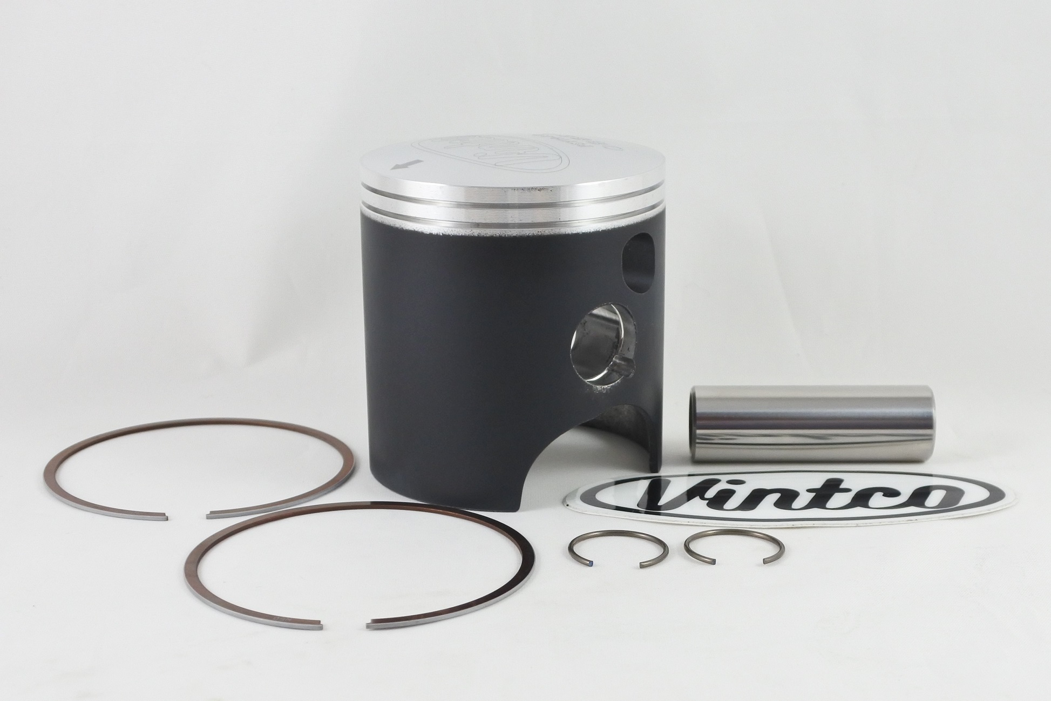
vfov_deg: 35.1
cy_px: 350
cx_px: 526
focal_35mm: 38
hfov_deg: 50.7
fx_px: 1109
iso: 500
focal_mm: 14.3
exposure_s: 1/125
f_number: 4
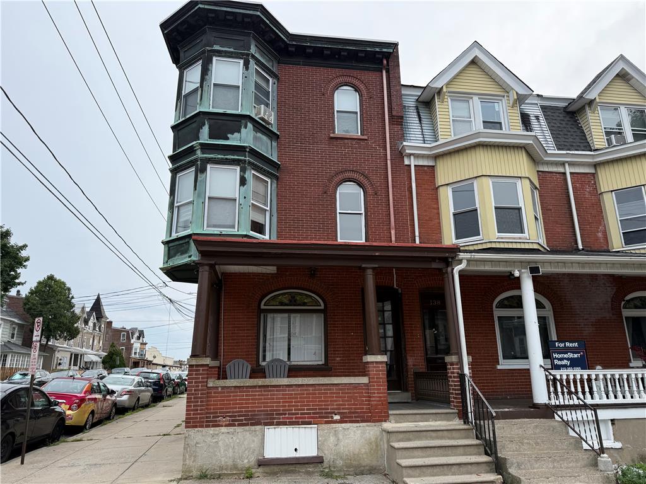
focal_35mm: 24
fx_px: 448
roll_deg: +0.9
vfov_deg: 56.8
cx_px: 323
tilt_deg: +15.8
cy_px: 242
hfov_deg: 71.6
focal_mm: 6.76
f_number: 1.78
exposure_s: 1/1046
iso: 80
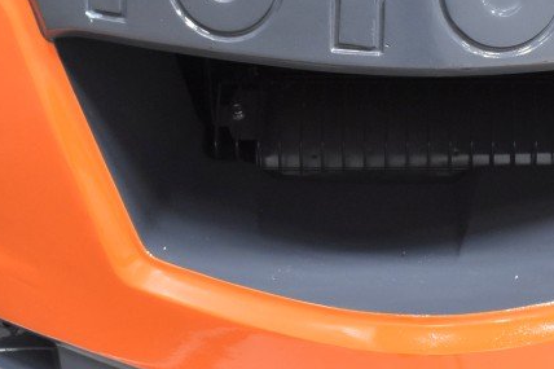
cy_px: 265
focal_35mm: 88
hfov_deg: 22.8
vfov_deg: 15.4
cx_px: 428
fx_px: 1360
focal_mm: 21
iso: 1600
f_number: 5
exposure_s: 1/15
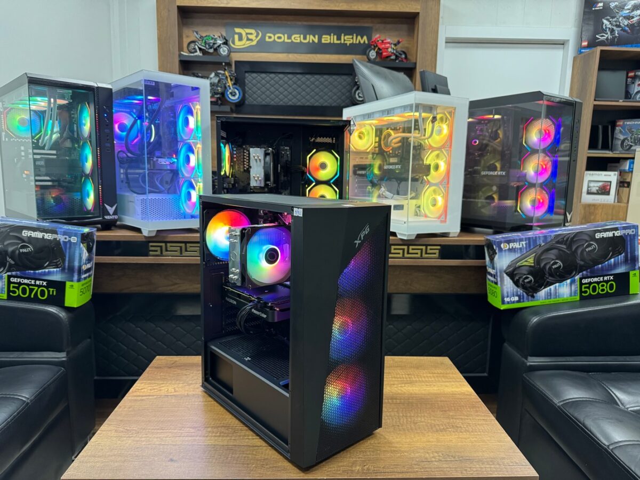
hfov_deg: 71.6
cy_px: 240
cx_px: 320
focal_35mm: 24
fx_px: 444
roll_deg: -1.1
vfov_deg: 56.8
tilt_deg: -8.3
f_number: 1.78
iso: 400
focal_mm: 6.76
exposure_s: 1/50
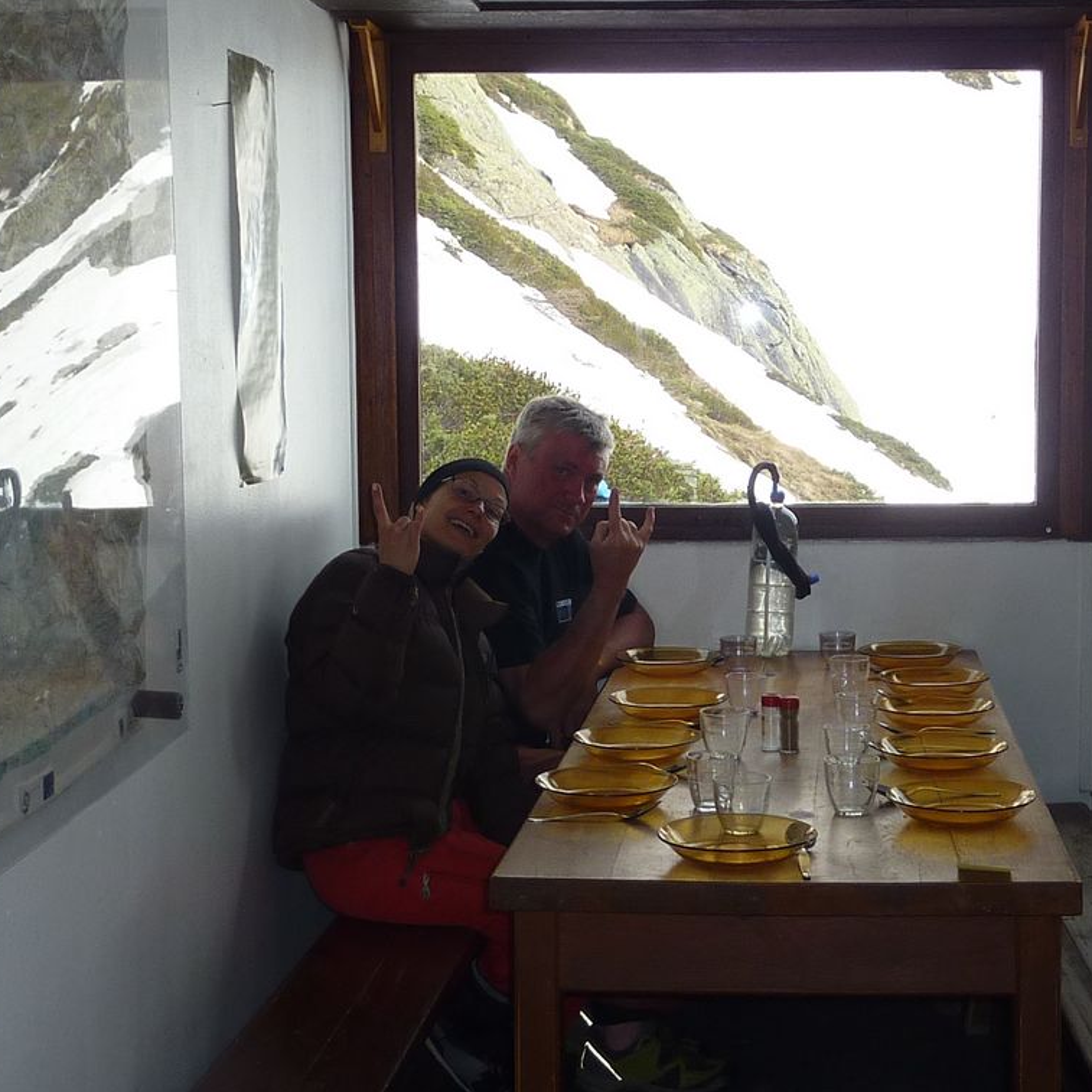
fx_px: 2177
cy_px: 542
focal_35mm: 61
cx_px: 695
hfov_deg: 28.0
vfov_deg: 28.2
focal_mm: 4.7
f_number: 3.4
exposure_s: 1/60
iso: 80
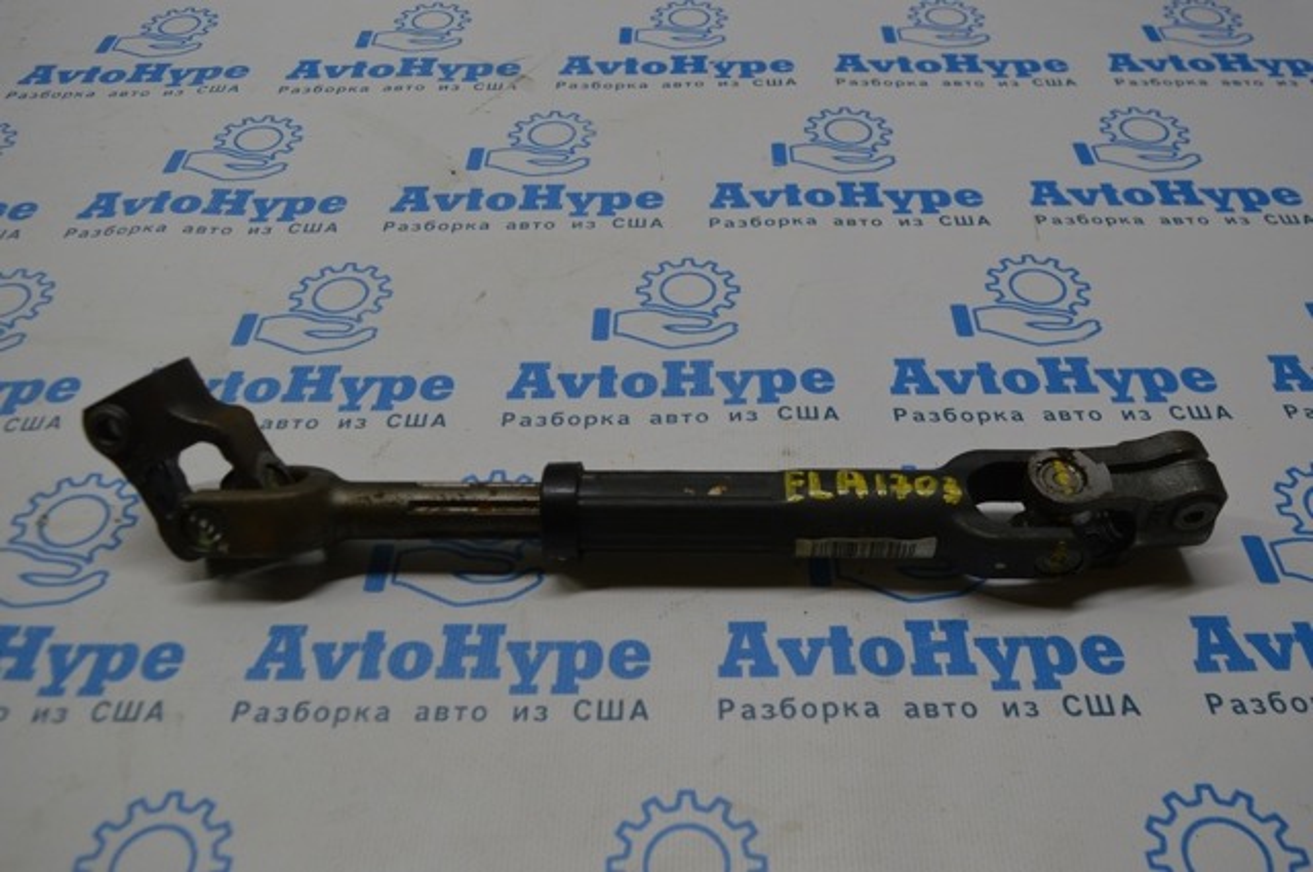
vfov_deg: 43.5
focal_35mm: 30
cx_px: 656
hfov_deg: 62.0
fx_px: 1093
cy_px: 436
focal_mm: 20
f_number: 5.6
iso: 200
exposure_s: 1/60
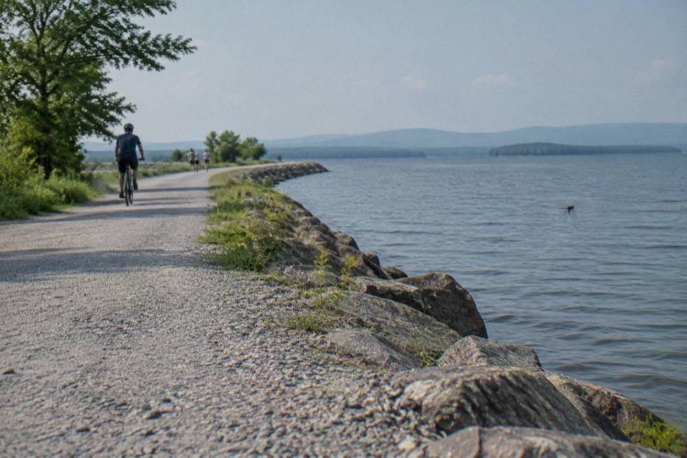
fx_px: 668
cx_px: 344
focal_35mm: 35
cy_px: 229
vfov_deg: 37.8
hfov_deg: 54.5
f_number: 8
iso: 320
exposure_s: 1/1000
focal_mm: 35
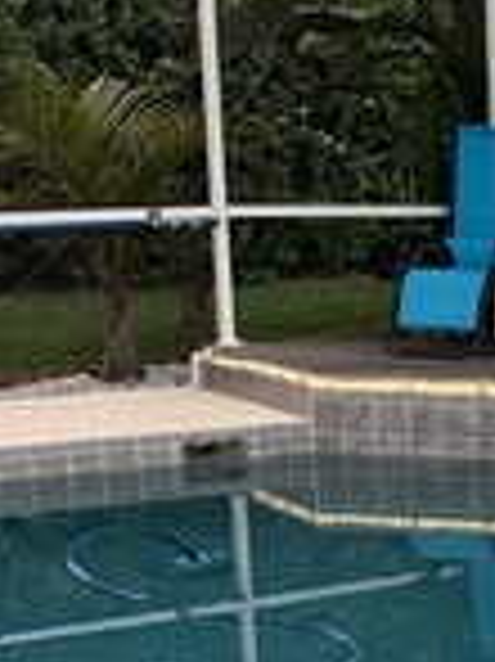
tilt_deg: -13.9
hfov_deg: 11.8
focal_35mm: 118
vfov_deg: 16.4
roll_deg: -0.3
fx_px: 2253
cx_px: 832
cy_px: 660
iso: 200
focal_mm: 4.25
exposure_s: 1/60
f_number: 1.8
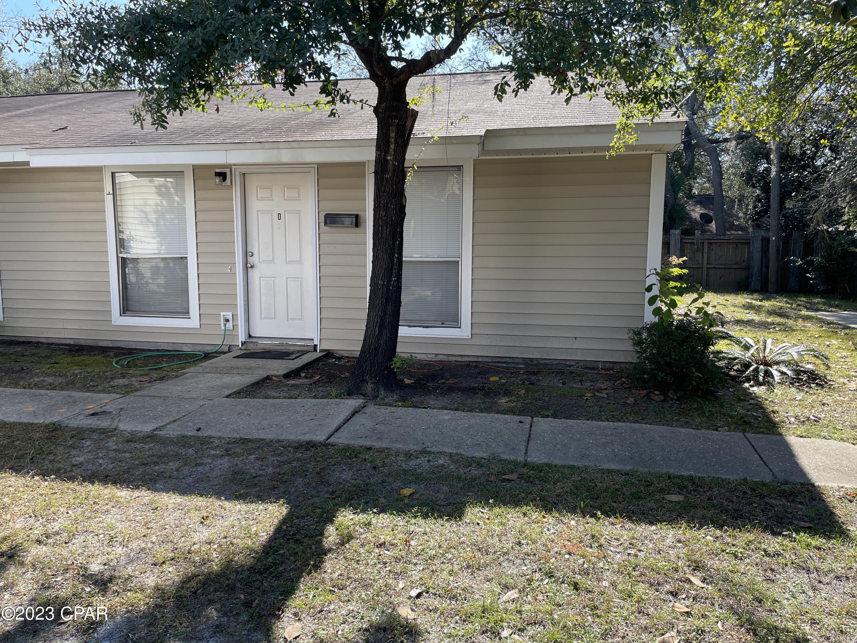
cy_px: 322
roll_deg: +0.6
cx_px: 428
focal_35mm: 26
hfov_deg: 67.3
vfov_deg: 53.1
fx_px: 644
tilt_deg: -7.9
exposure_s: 1/882
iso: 32
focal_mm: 4.2
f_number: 1.6
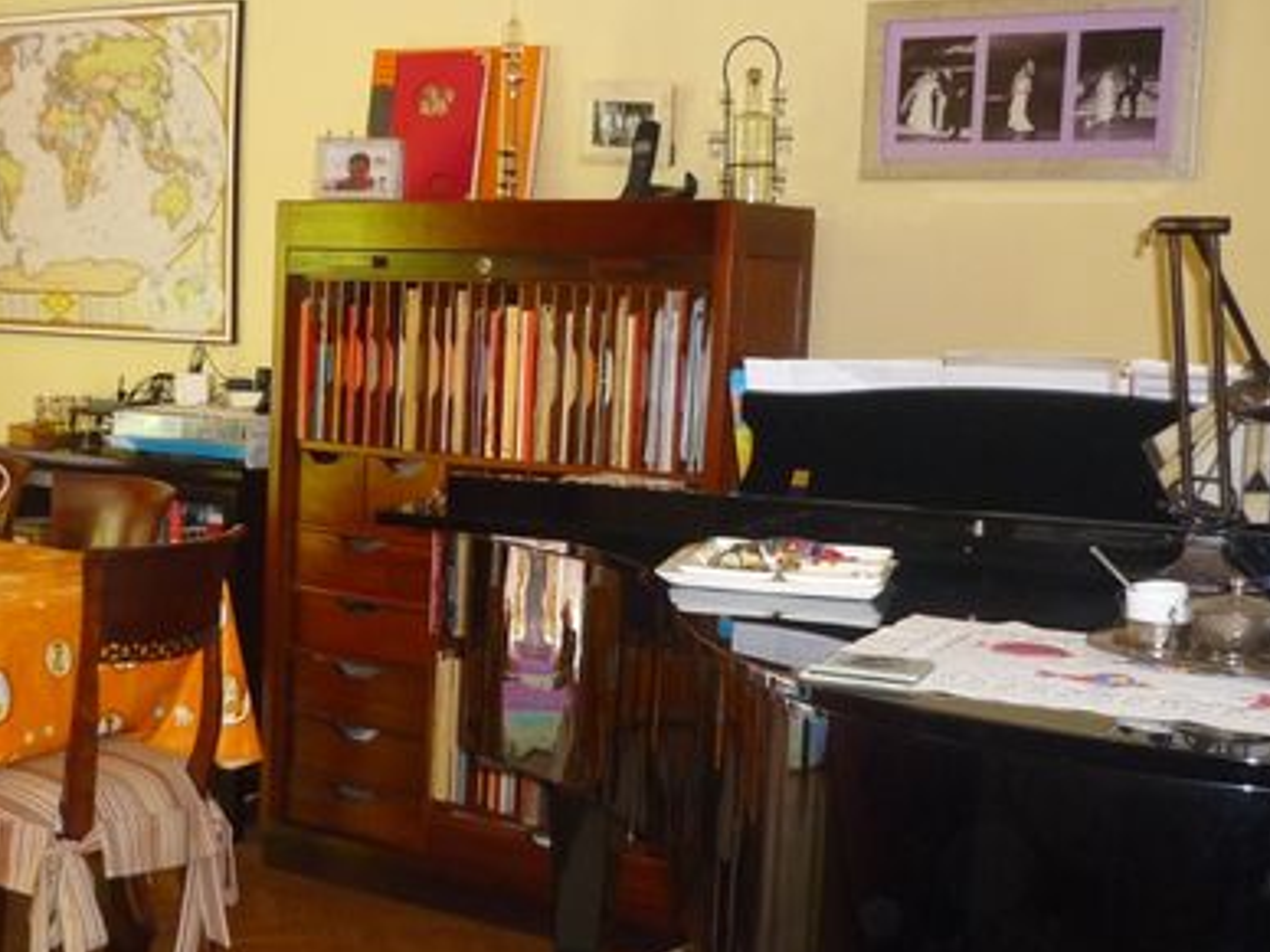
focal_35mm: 51
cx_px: 340
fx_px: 1871
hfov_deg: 36.7
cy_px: 573
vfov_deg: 28.5
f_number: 2.8
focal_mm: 5.5
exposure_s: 1/30
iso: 320
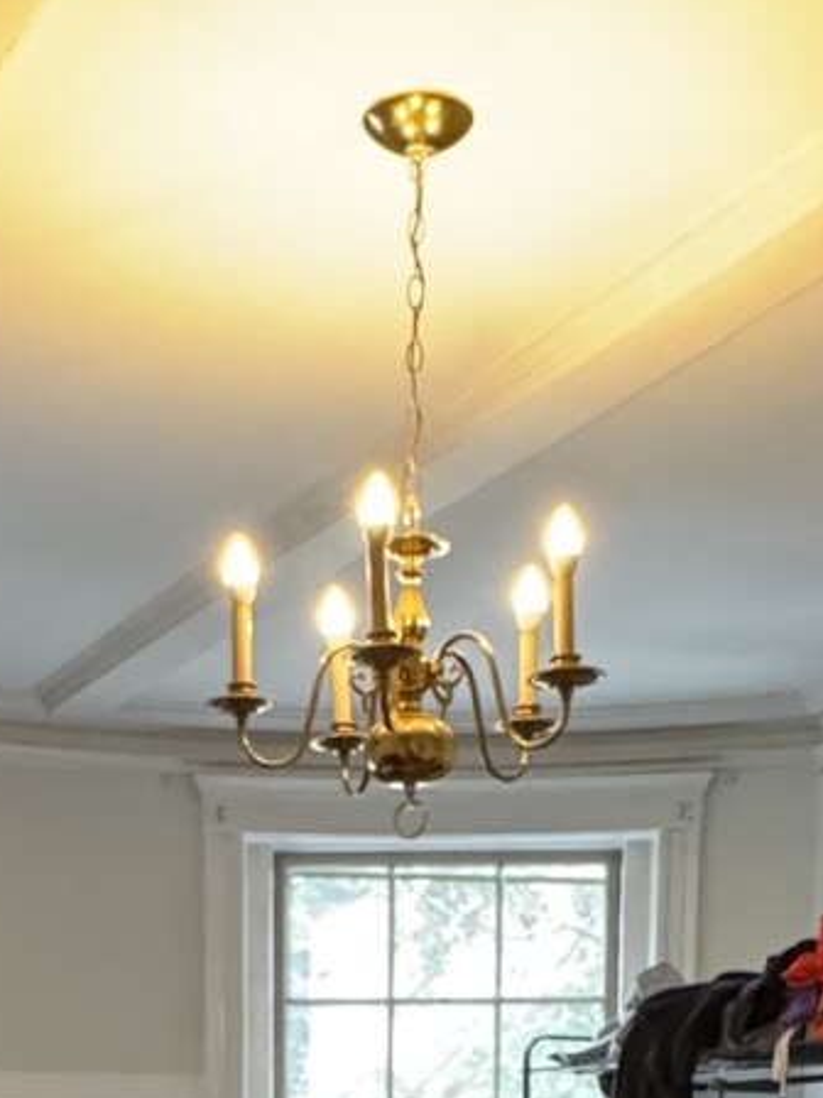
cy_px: 1483
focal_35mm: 64
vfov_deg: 25.4
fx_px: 2029
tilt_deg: -7.8
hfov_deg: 22.8
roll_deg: +0.0
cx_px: 238
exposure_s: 1/60
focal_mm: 2.22
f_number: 2.2
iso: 800
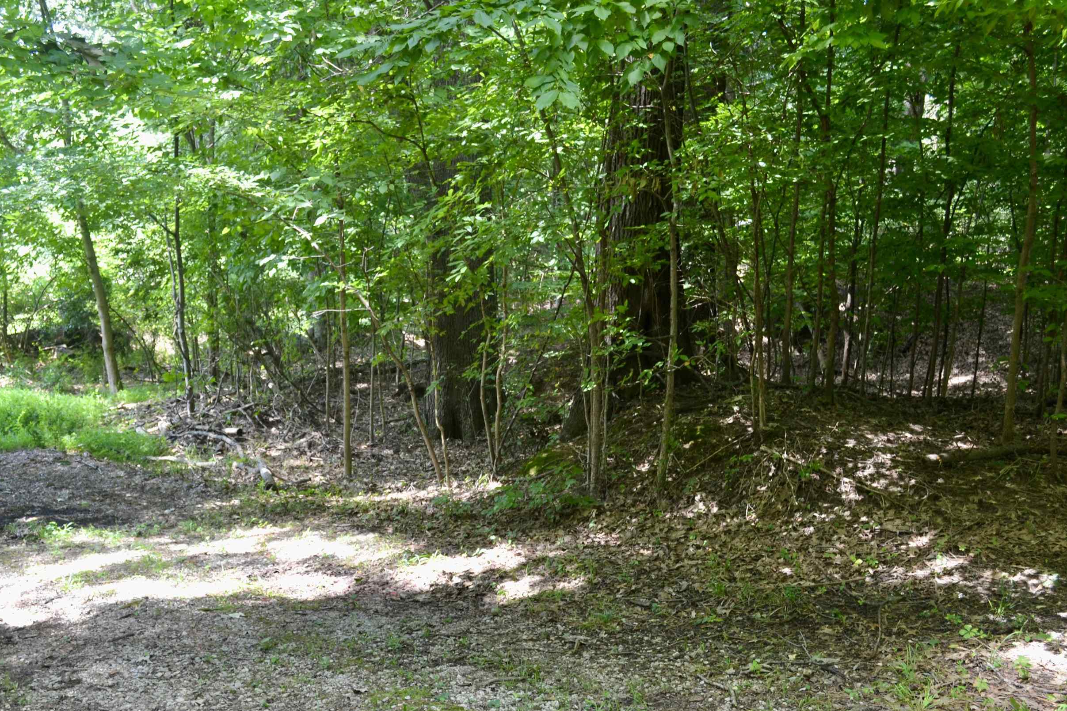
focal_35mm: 42
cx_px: 499
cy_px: 410
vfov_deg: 31.8
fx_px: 1245
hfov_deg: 46.4
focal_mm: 22
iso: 400
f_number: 5.6
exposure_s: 1/60
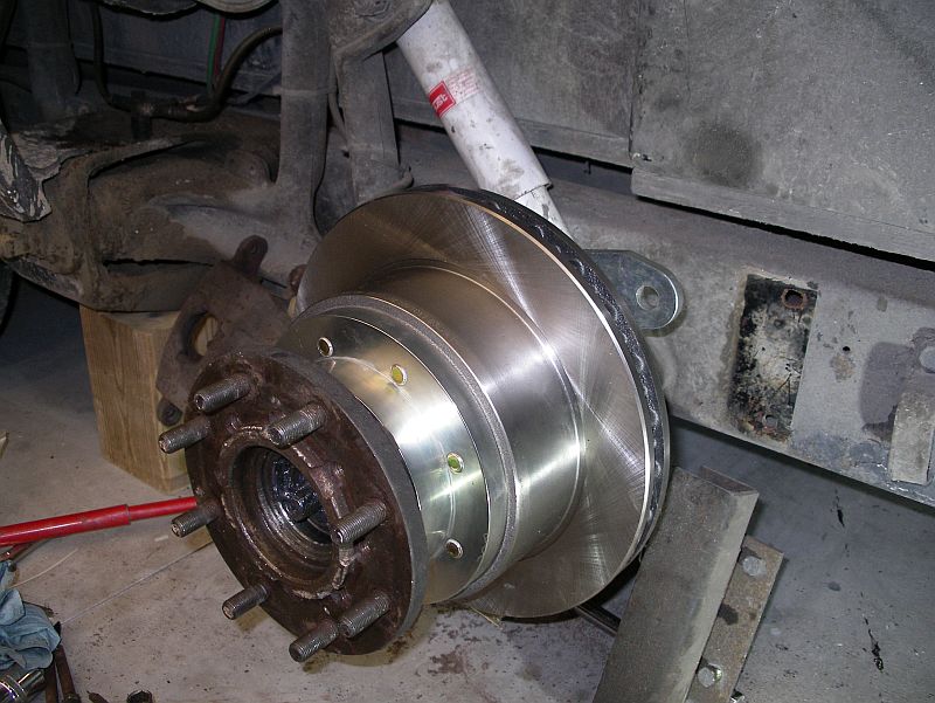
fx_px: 1000
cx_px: 468
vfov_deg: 38.7
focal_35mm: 37
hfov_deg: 50.1
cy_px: 352
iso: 200
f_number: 2.8
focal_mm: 7.8
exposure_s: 1/40
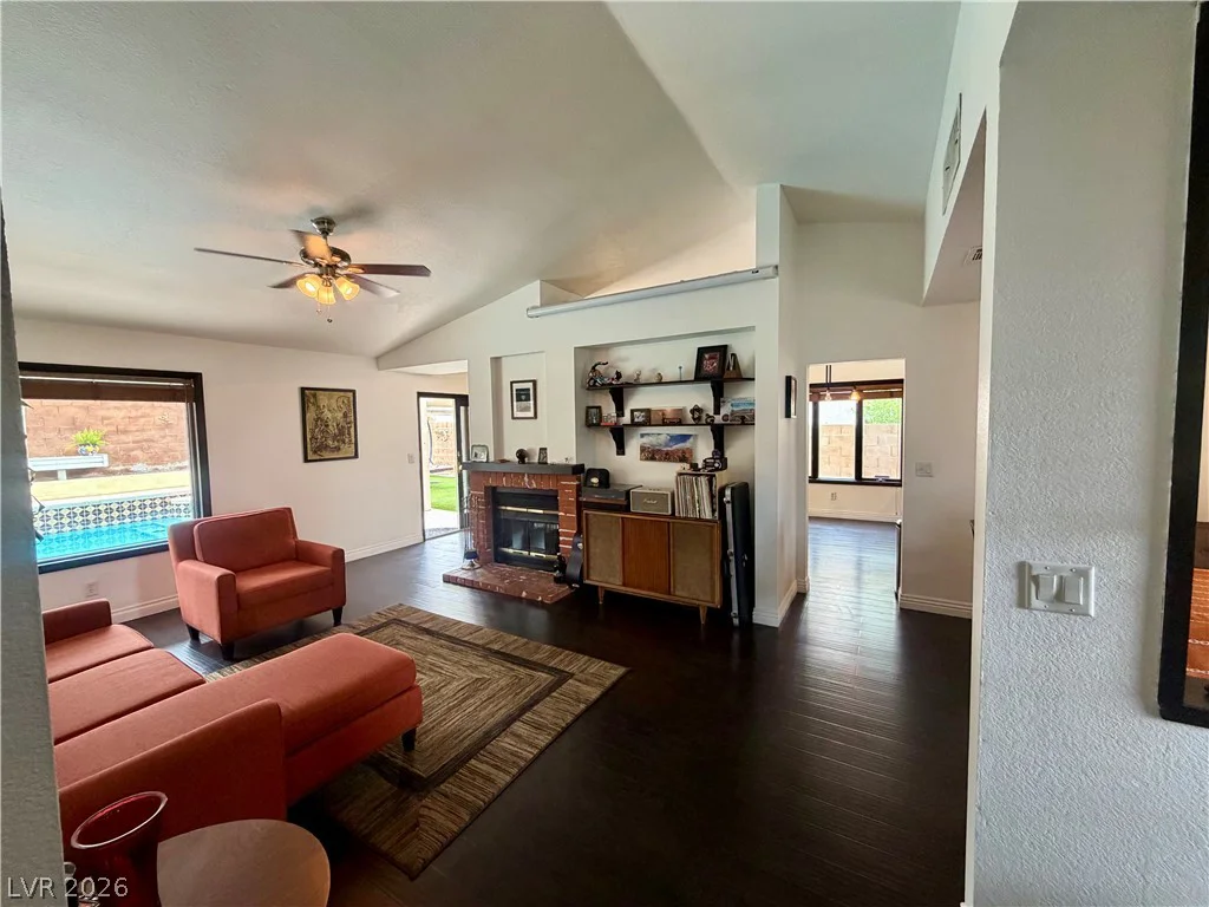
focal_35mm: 14
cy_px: 454
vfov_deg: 85.7
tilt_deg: -3.4
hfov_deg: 102.1
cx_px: 604
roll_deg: +1.3
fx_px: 489
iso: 320
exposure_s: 1/60
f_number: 2.2
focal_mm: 2.22
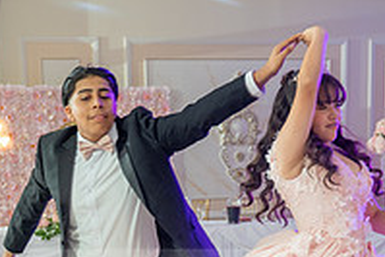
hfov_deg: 24.7
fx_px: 878
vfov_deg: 15.6
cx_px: 195
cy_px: 360
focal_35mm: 82
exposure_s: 1/100
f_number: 2.8
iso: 400
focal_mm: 24
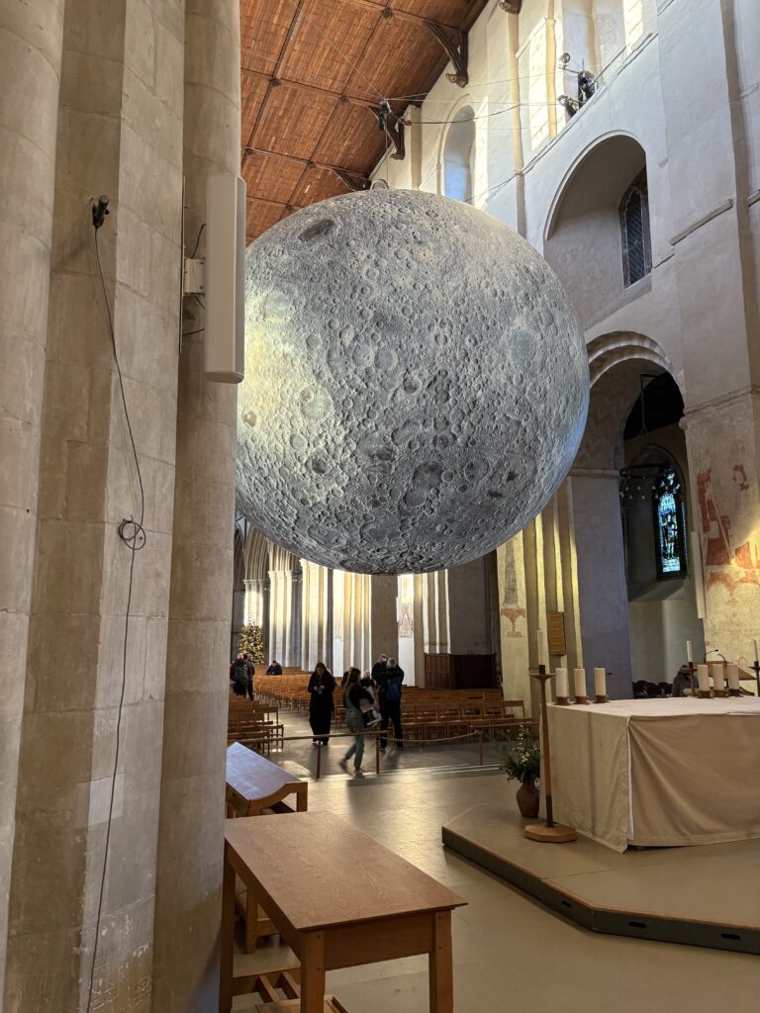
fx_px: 761
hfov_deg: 53.1
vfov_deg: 67.3
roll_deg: +0.0
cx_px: 380
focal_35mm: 26
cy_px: 506
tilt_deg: +8.9
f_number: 1.6
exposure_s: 1/50
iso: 160
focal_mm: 5.96
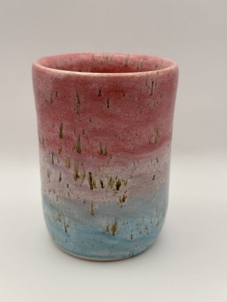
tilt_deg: -19.5
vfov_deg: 39.7
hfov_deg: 30.3
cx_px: 114
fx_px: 420
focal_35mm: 48
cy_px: 151
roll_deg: +0.0
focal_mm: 6.76
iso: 64
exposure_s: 1/297
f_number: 1.78
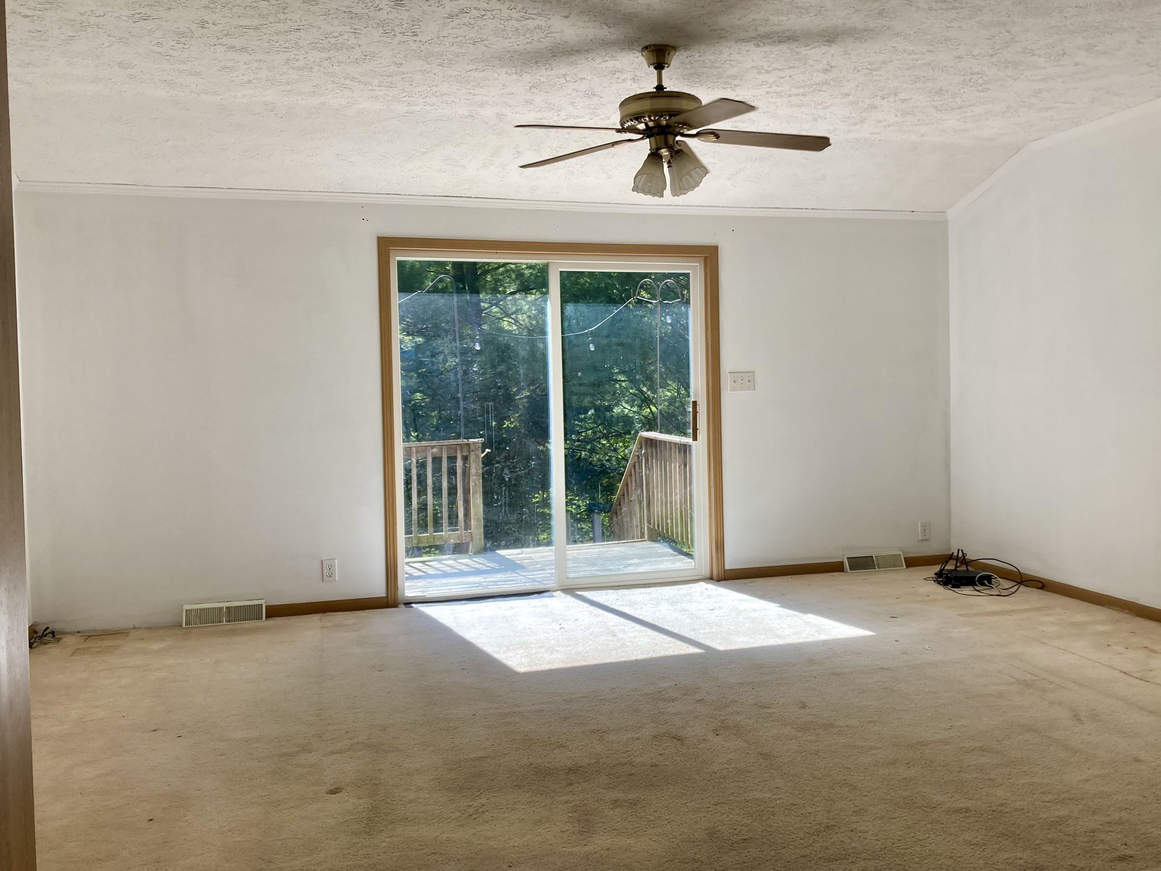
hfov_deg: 55.1
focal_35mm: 33
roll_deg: +0.8
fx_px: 1107
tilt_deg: -1.0
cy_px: 433
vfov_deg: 42.9
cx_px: 678
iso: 20
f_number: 1.8
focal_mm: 3.99
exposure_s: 1/333
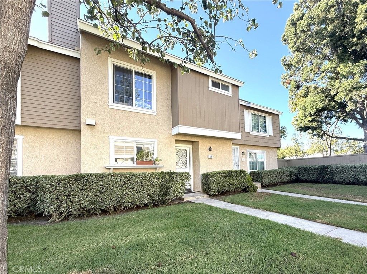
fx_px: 148
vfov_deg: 85.6
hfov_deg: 102.1
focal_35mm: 14
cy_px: 137
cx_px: 184
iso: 64
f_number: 2.2
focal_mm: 2.22
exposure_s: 1/405
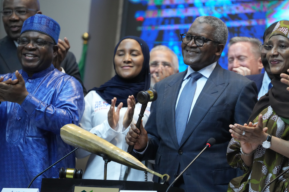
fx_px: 1613
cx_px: 145
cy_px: 96
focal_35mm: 201
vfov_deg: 6.8
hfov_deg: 10.2
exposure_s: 1/1000
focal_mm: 200
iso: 6400
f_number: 3.5
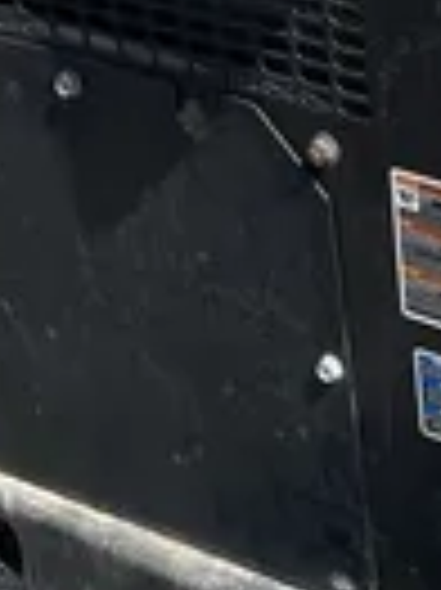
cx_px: 666
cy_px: -223
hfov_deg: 9.8
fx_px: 2484
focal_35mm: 146
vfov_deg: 13.0
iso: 50
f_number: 1.6
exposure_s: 1/2825
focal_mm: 5.1
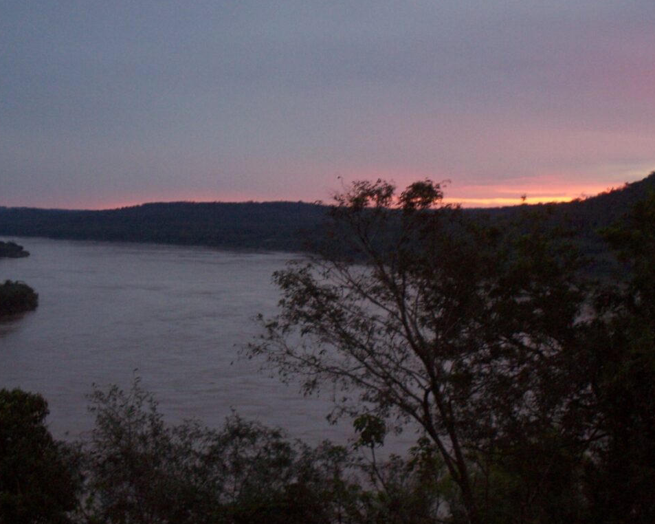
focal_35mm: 86
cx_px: 322
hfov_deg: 22.2
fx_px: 1667
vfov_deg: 17.9
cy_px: 262
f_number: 4.1
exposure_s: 1/8
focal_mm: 13.5
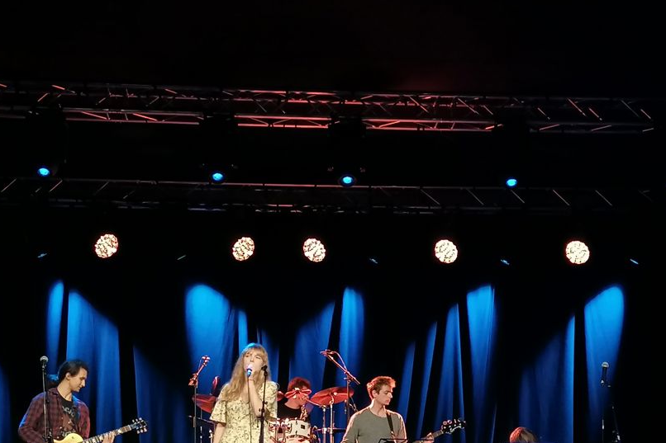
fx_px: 1406
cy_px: 322
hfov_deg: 26.6
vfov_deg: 17.9
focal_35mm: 76
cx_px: 387
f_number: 1.8
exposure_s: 1/33.3
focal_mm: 4.75
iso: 250
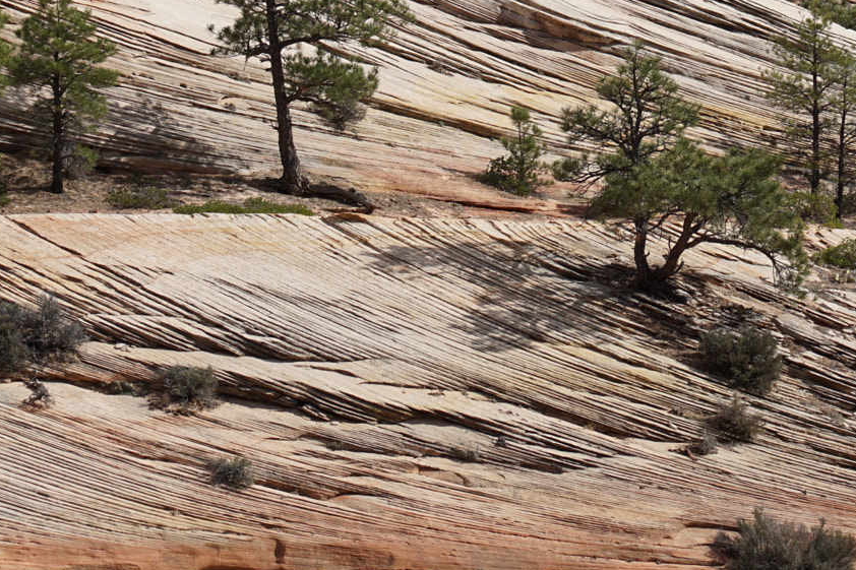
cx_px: 489
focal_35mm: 292
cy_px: -10
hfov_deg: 7.1
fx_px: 6941
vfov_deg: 4.7
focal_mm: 80
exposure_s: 1/400
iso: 125
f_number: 8
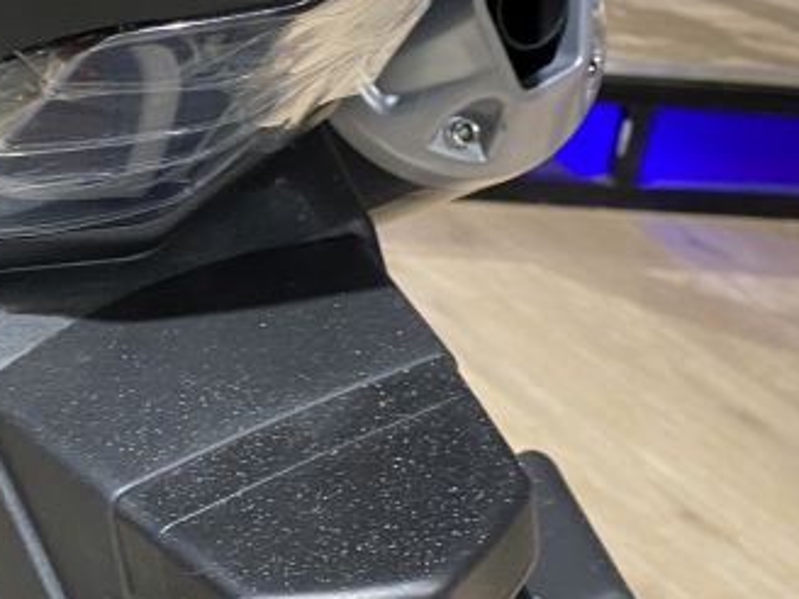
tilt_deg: -22.7
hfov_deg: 22.6
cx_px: 46
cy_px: 284
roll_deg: -6.5
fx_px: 1939
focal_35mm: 84
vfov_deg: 17.6
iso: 160
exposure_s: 1/50
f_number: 1.8
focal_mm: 4.25
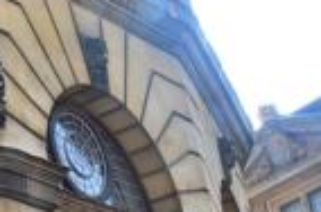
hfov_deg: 14.3
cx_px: -307
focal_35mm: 122
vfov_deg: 11.2
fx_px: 1085
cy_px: 154
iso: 200
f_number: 22
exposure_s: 1/20
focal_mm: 18
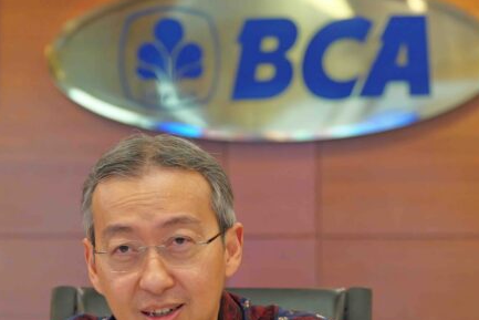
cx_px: 202
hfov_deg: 11.7
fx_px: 2329
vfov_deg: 7.8
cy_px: 277
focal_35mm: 175
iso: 5000
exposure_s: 1/160
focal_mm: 100
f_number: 4
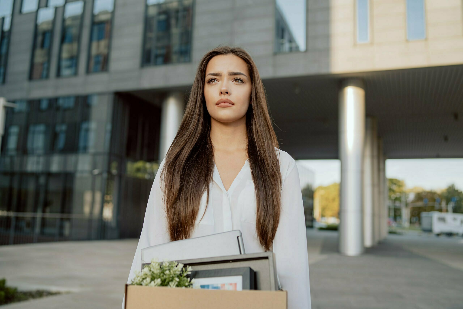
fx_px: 450
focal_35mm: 35
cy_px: 154
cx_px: 232
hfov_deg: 54.4
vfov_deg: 37.9
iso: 100
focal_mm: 35
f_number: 2.5
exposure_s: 1/400
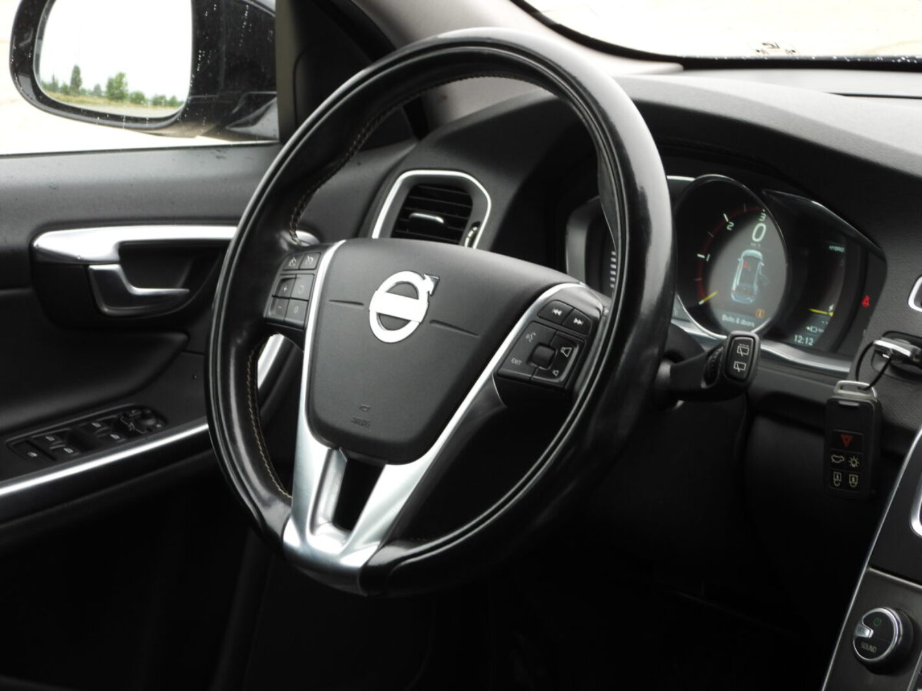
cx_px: 461
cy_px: 346
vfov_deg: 17.4
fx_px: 2264
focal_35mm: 85
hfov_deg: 23.0
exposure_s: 1/60
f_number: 3.5
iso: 140
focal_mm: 15.3
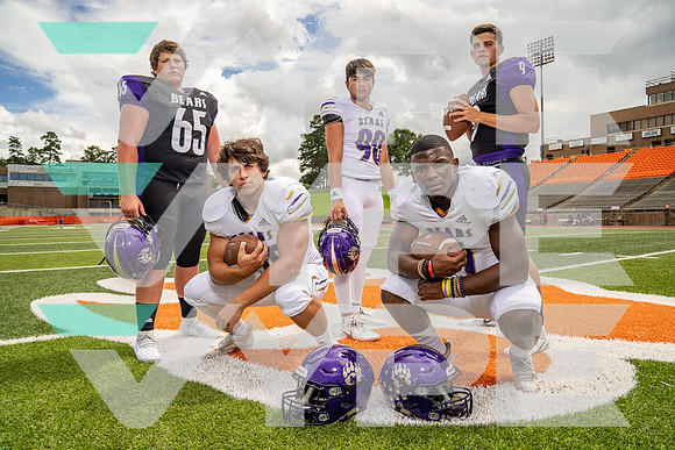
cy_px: 225
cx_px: 338
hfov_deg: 71.5
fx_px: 469
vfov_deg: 51.3
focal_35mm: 25
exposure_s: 1/160
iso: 100
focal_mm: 25
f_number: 8
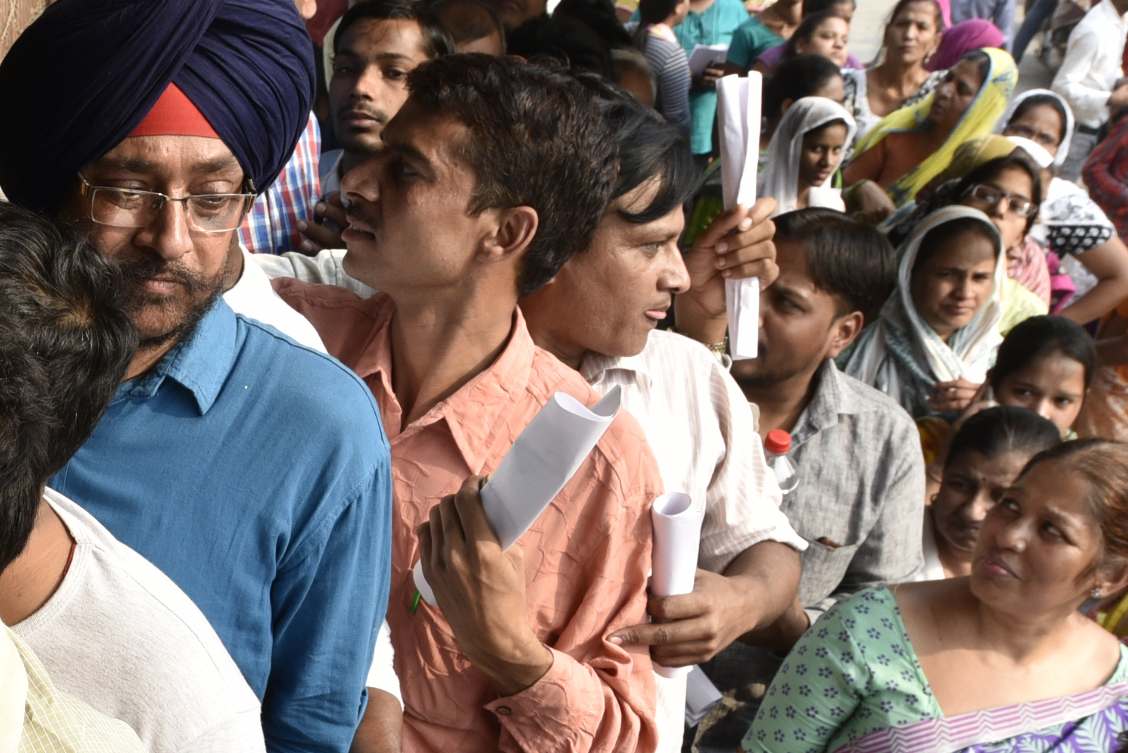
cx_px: 26
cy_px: 728
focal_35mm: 54
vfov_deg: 24.1
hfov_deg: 34.0
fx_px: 1692
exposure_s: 1/250
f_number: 9
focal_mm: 17
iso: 500
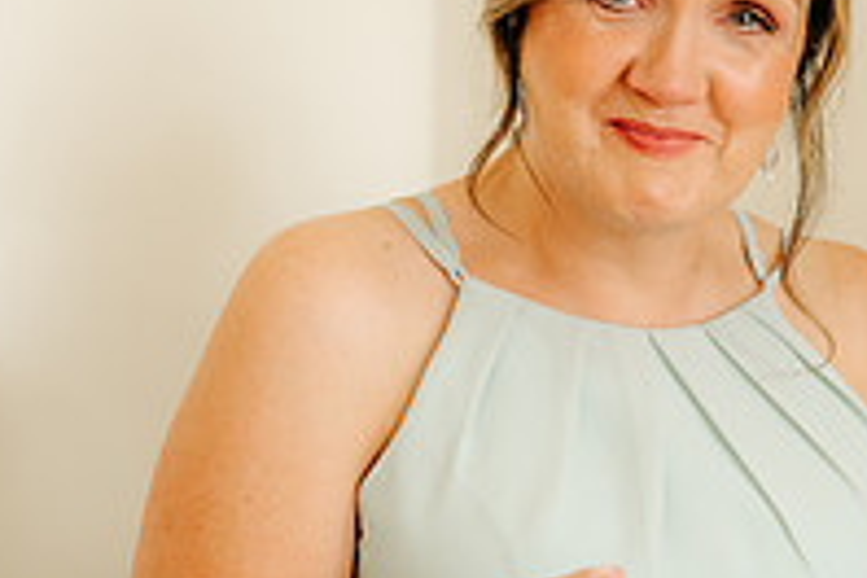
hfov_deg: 16.4
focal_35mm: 124
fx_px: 2986
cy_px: 301
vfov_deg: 11.1
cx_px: 658
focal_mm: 35
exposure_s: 1/125
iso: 200
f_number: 2.2
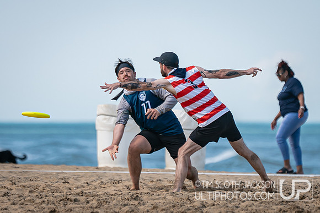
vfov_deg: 2.7
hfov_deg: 4.0
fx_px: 4546
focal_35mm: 511
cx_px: 167
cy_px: 97
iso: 160
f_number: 2.8
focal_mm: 200
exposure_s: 1/2000
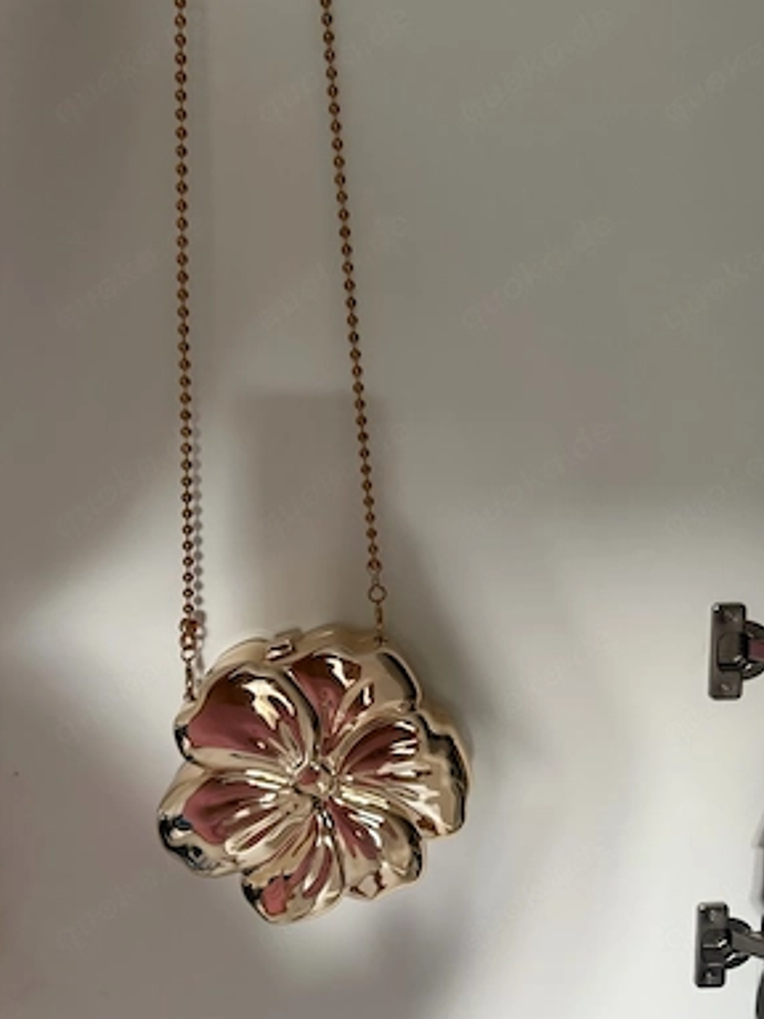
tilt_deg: -8.5
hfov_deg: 54.9
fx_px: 736
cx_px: 390
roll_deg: +1.4
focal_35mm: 25
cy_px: 507
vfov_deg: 69.4
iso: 400
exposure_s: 1/60
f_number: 1.78
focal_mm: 6.76
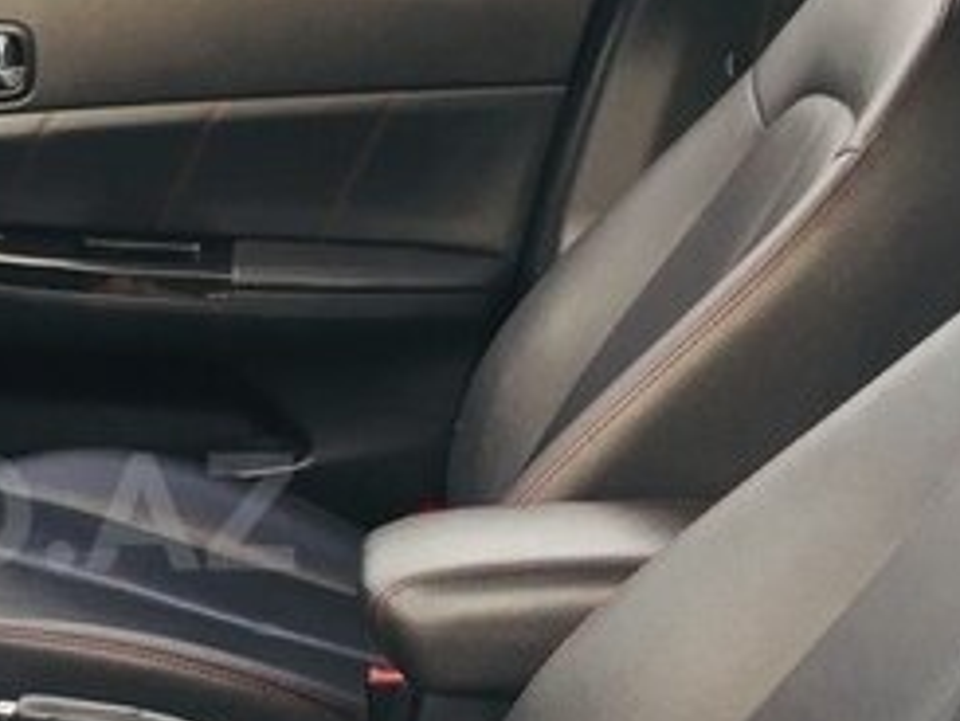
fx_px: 2164
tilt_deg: -16.8
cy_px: 511
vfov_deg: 18.8
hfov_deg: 23.4
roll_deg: +1.2
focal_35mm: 78
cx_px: -106
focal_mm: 4.15
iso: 50
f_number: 2.2
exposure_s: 1/100
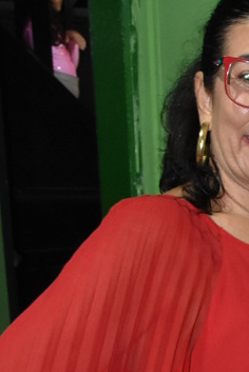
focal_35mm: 119
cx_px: 490
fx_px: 1232
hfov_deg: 10.6
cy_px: 528
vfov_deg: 16.0
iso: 1600
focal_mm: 20
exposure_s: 1/60
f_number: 5.6
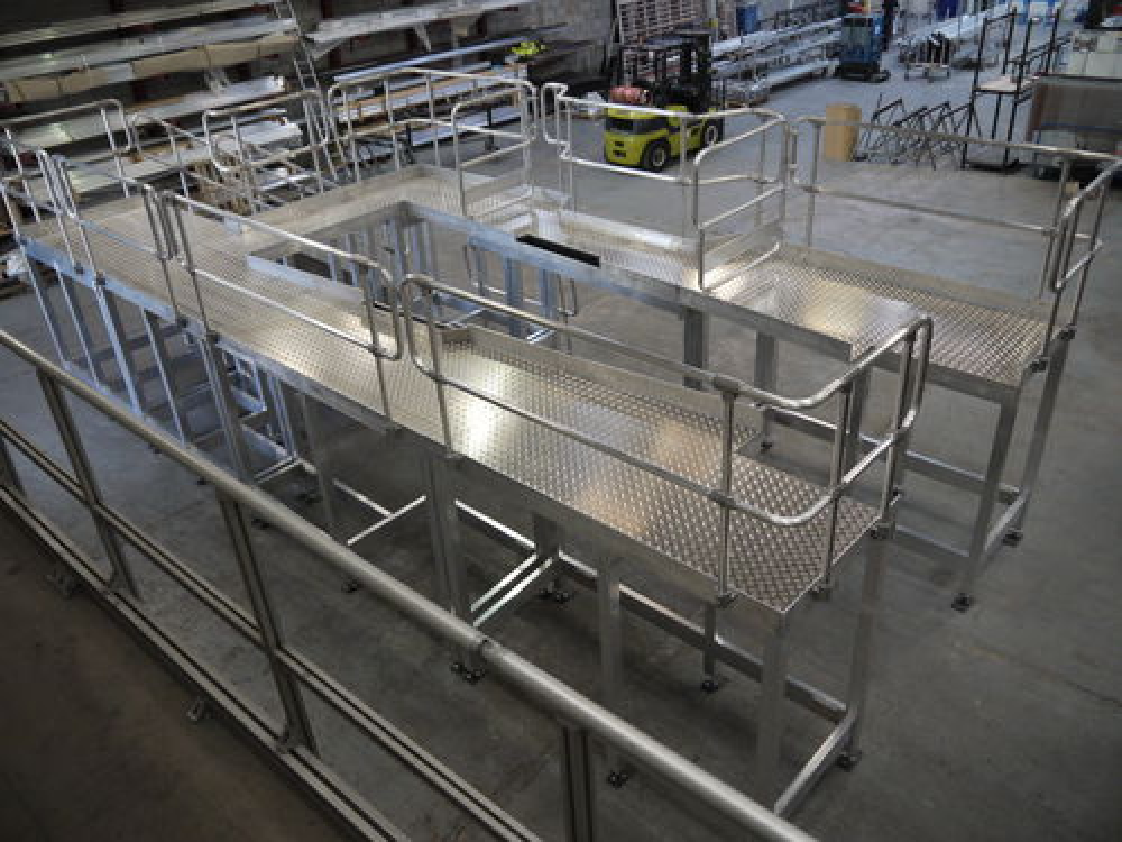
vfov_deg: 49.7
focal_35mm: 28
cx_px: 561
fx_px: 908
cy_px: 421
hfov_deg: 63.4
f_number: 3.5
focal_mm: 14
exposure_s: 1/50
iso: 400
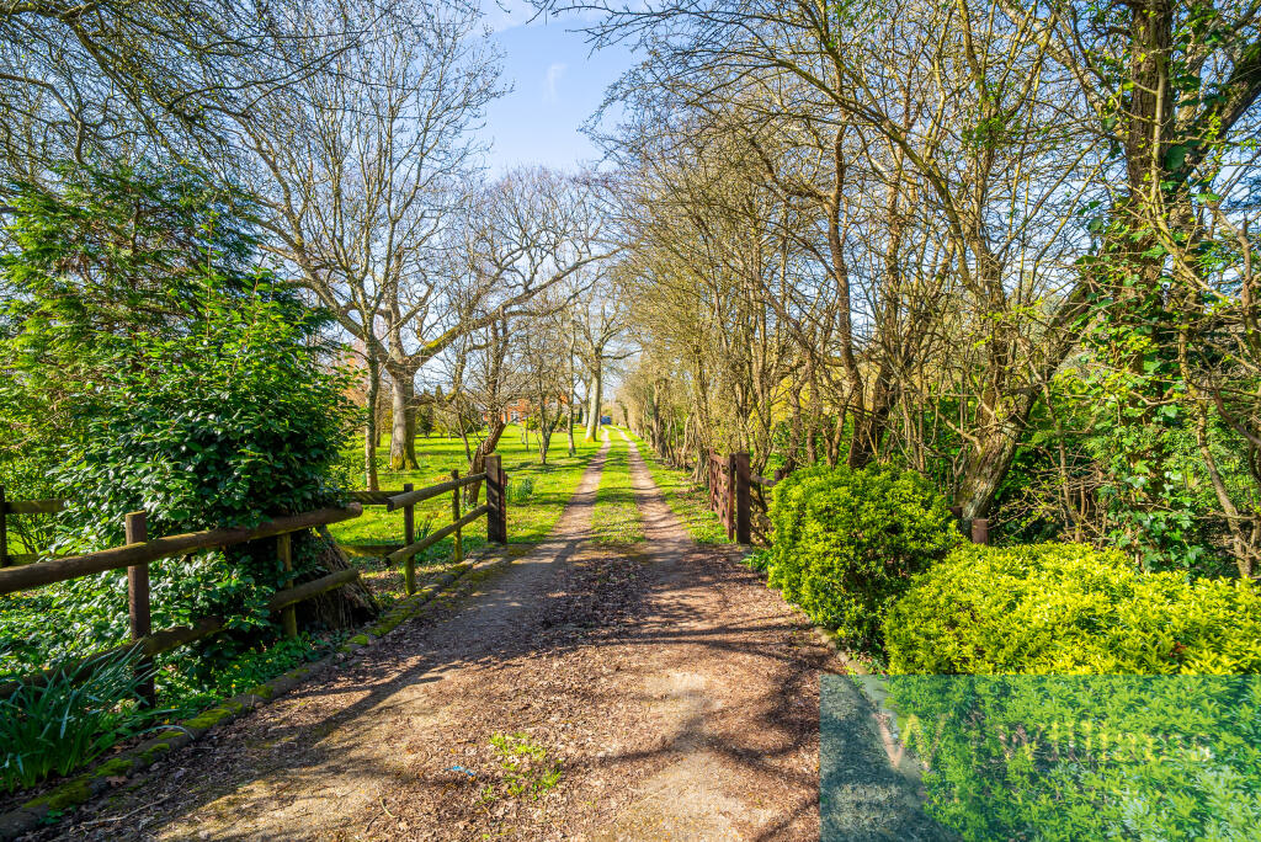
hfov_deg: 96.7
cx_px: 630
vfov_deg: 73.8
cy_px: 421
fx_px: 561
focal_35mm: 16
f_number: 6.3
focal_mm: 16
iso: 80
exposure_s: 1/100
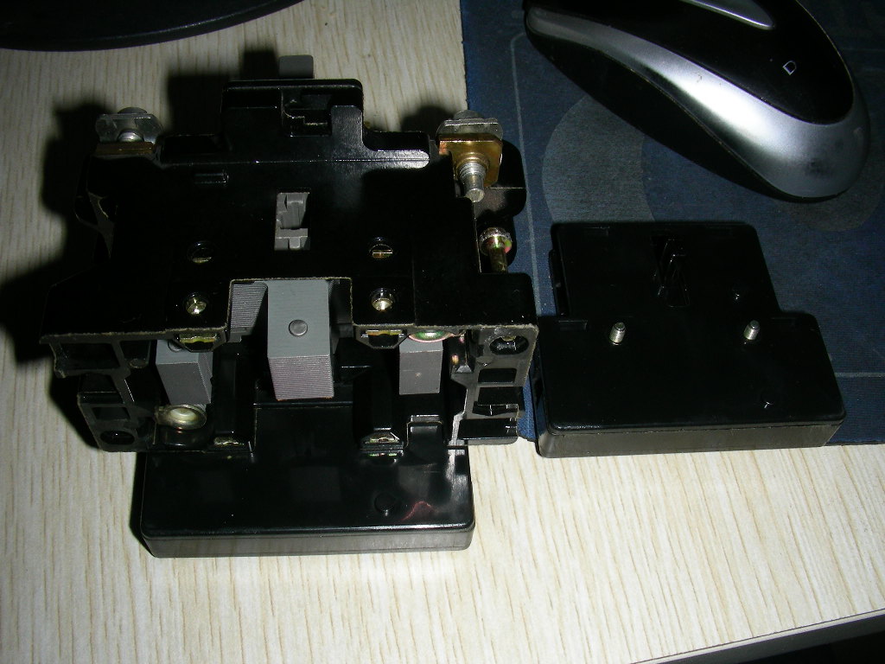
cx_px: 442
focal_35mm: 38
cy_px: 332
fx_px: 972
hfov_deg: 49.0
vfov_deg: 37.7
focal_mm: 6.3
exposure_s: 1/60.1
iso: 50
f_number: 6.8
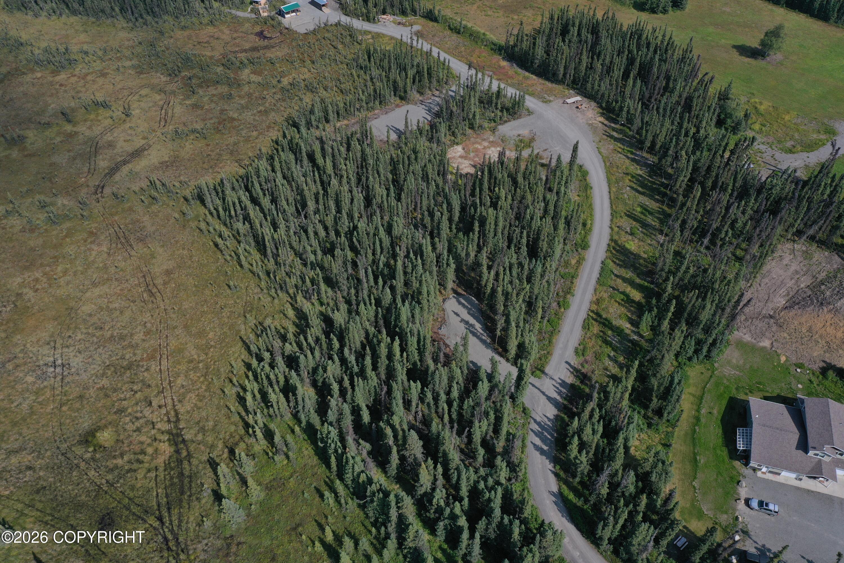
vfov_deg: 46.4
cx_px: 422
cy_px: 282
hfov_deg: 65.5
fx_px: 656
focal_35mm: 28
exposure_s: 1/500
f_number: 6.3
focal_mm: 10.26
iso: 100
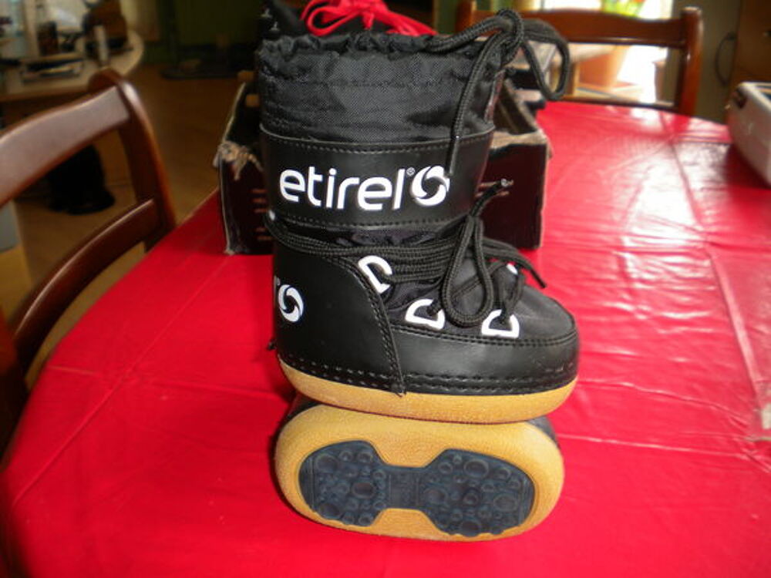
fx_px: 780
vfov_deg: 40.7
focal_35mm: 35
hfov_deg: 52.6
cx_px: 386
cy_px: 289
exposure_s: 1/30
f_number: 3.1
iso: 100
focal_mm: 6.3
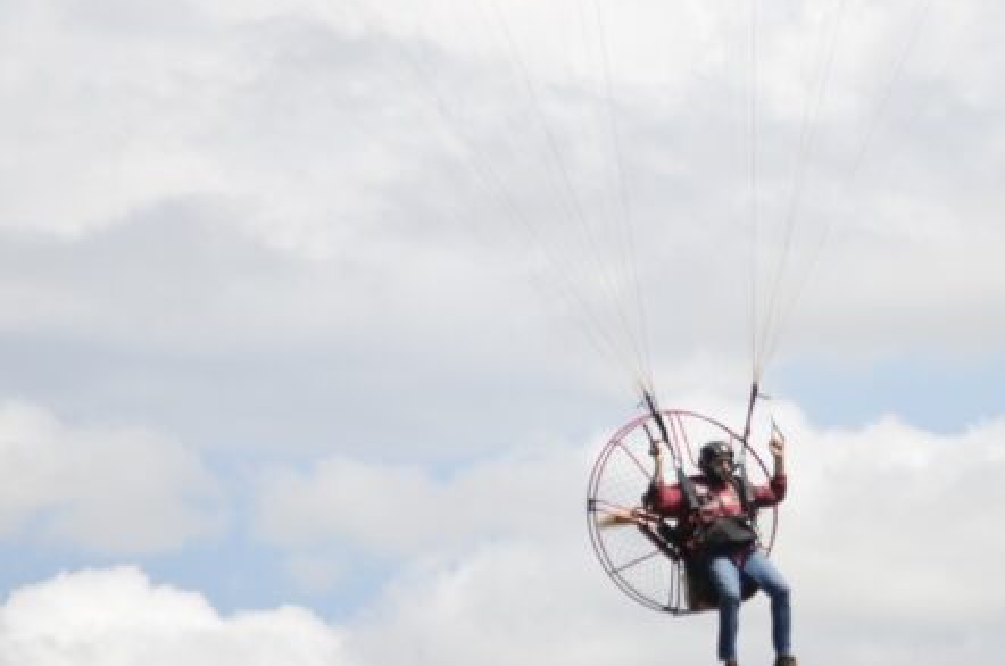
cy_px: 32
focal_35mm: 191
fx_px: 5327
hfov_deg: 10.8
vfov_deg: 7.1
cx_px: 728
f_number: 5.6
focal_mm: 55
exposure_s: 1/400
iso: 100
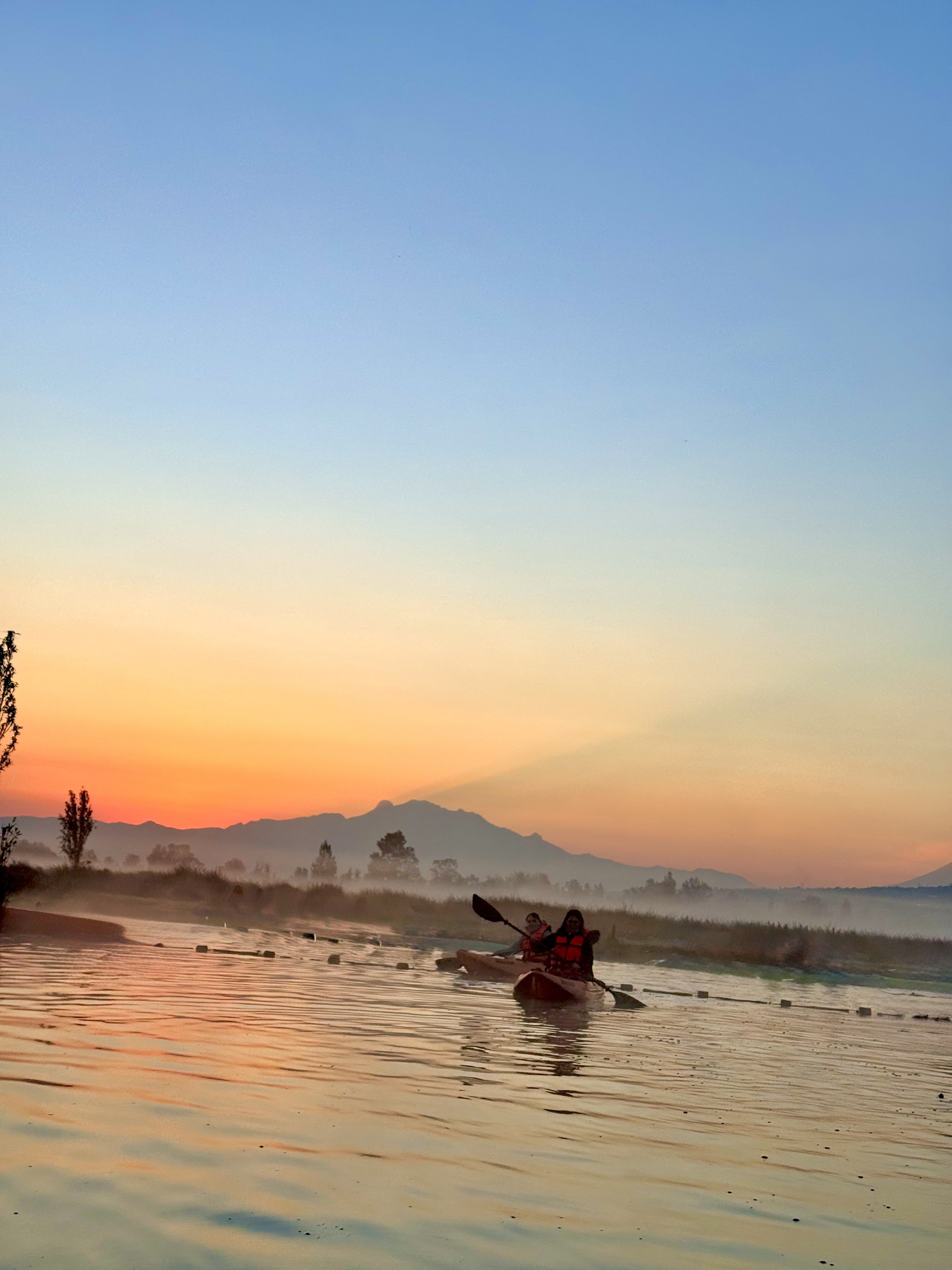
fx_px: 1760
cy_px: 635
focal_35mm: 48
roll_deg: -4.1
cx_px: 476
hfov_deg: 30.3
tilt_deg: +10.3
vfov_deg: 39.7
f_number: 1.78
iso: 64
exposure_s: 1/1238
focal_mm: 6.76
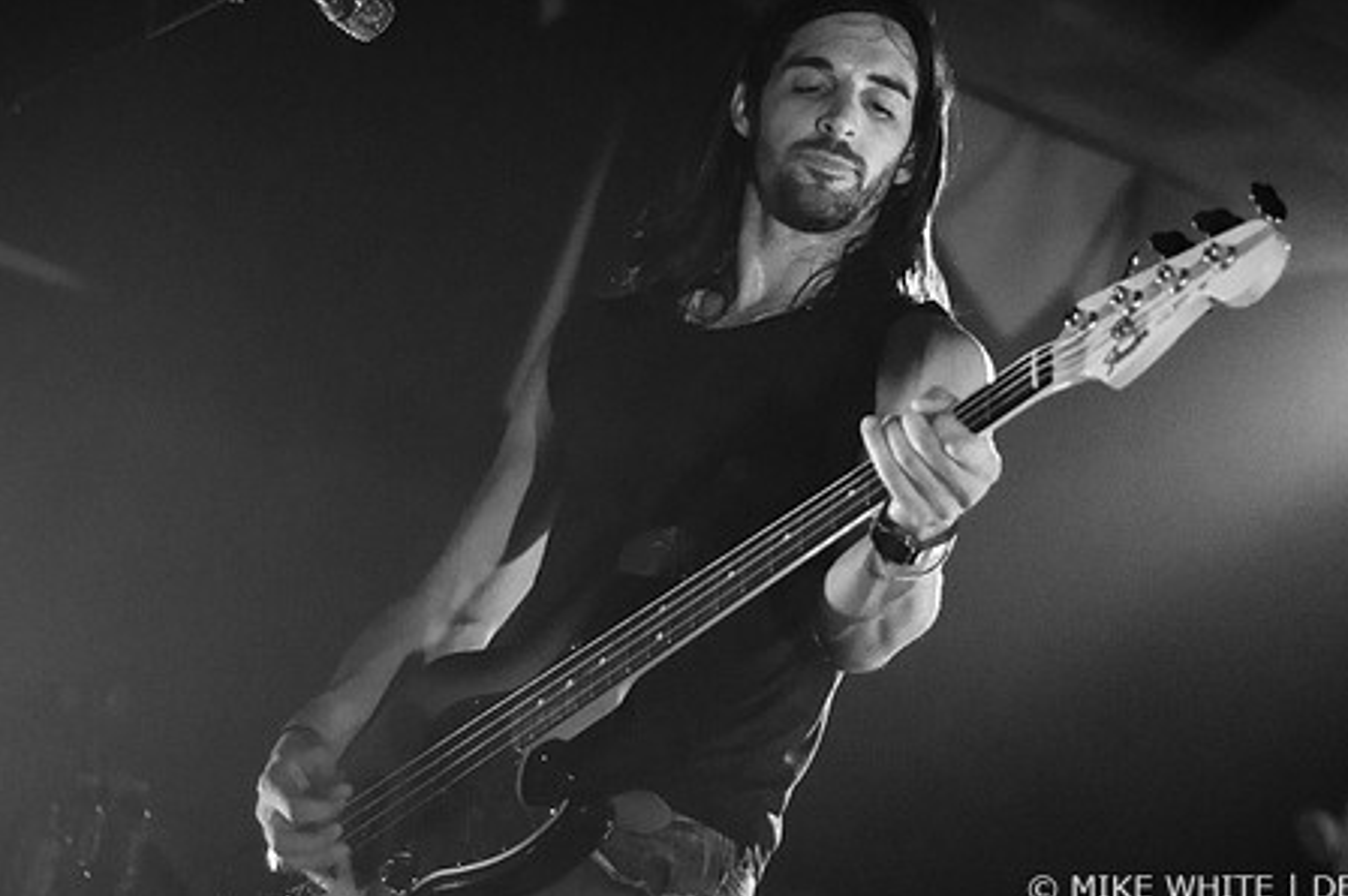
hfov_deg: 21.0
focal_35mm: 97
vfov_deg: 14.1
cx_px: 821
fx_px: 3629
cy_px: 335
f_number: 1.8
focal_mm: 50
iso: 1000
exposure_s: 1/160
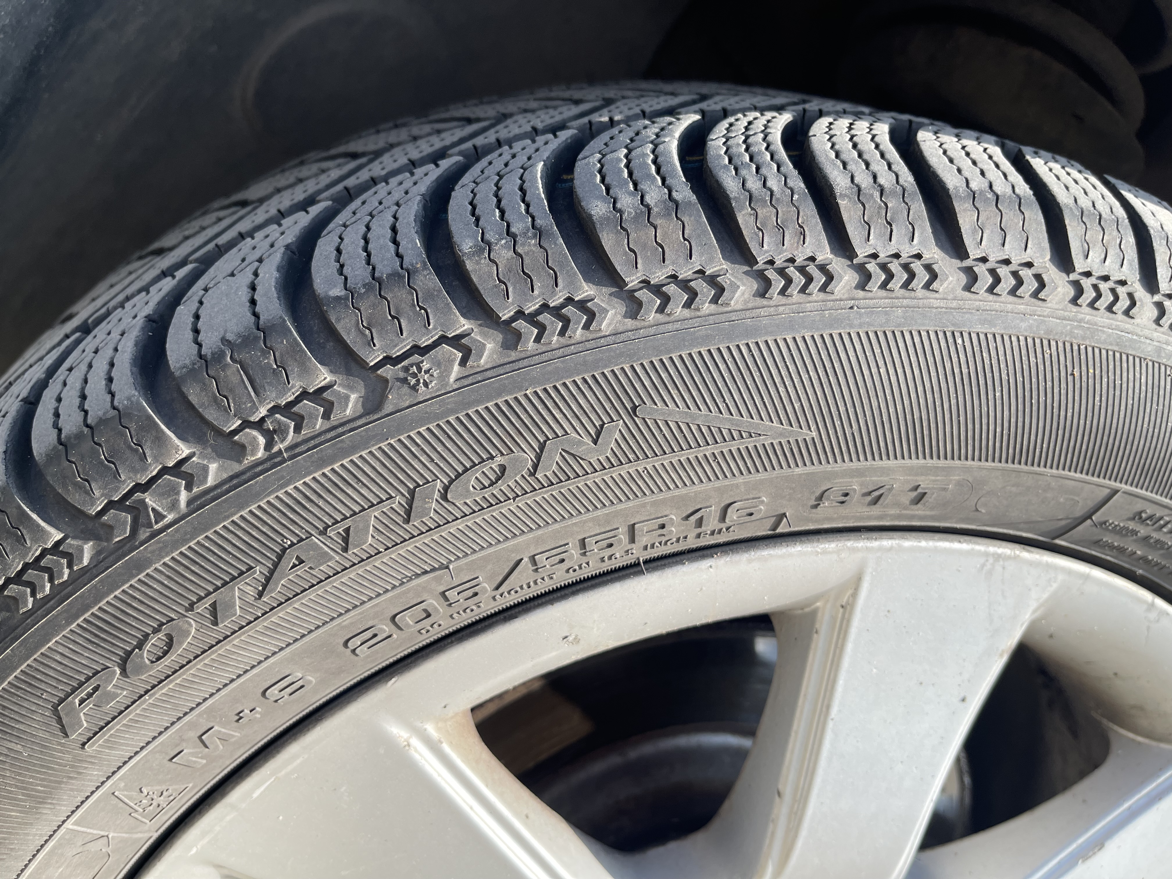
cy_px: 440
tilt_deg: -16.3
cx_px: 586
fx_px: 846
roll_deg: -40.1
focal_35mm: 25
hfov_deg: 69.4
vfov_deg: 54.9
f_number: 1.6
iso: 32
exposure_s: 1/1003
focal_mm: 5.1
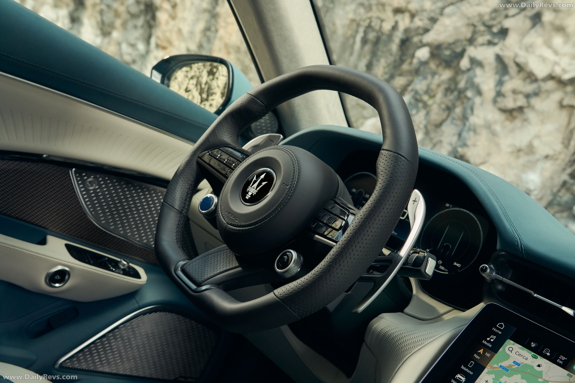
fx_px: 591
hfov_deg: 51.9
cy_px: 192
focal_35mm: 37
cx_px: 288
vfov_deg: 35.9
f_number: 8
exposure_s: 1/80
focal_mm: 37
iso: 1000
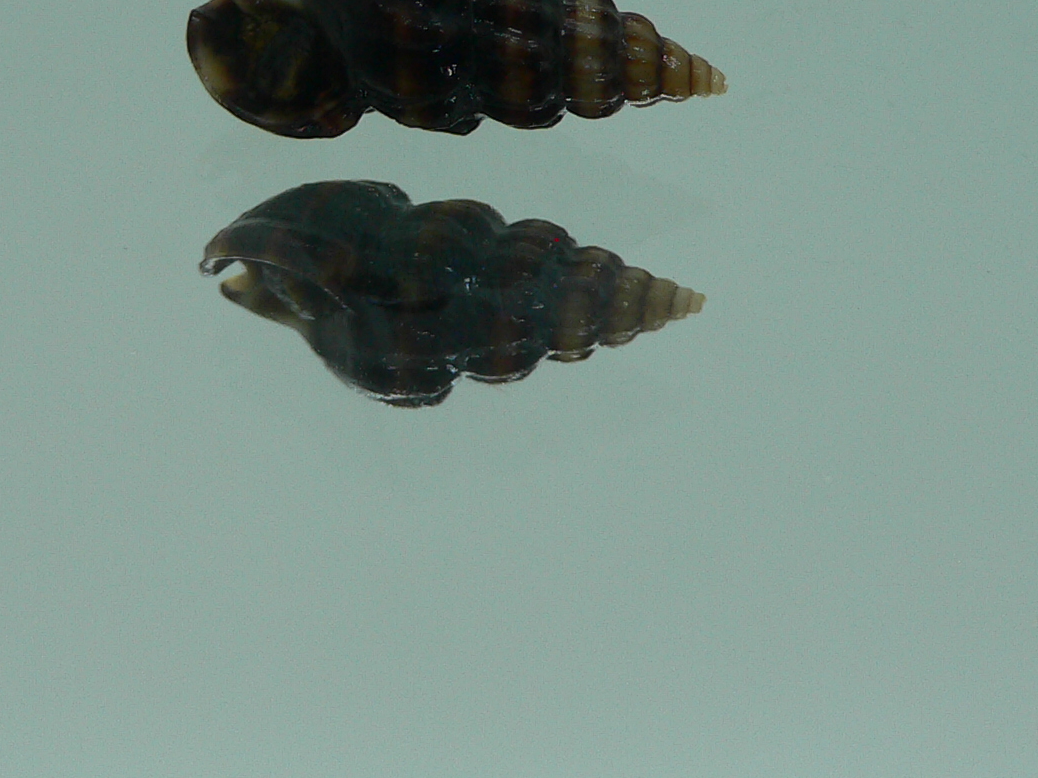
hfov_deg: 28.5
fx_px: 2039
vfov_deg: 21.2
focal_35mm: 68
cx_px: 444
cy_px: 91
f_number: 2.8
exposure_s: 1/60
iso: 80
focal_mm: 4.6
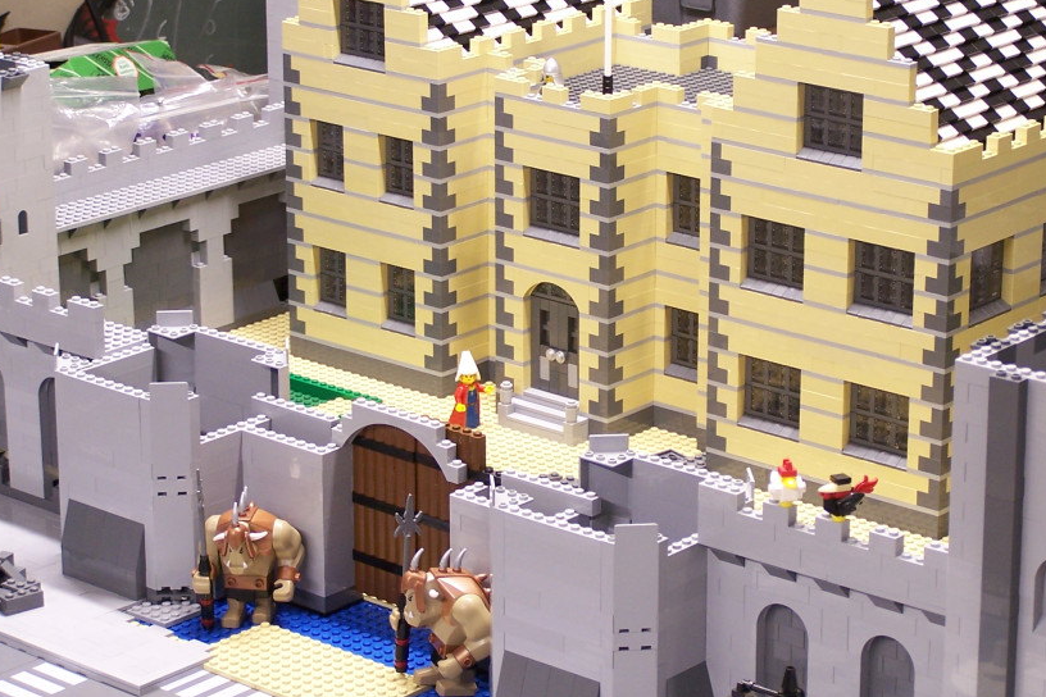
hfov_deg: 19.1
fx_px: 3109
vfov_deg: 12.8
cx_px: 619
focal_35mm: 107
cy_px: 310
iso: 80
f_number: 3.2
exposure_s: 1/4
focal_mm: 13.7
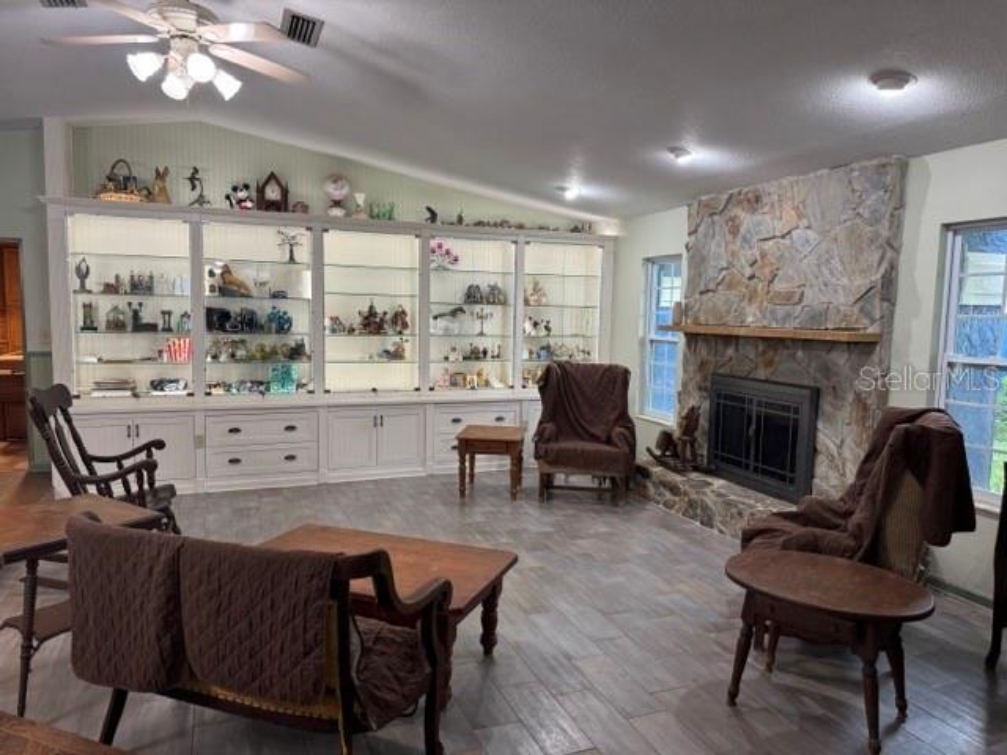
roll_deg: -1.0
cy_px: 378
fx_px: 698
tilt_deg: -5.7
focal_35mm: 24
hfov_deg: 71.6
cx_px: 504
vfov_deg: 56.8
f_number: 1.78
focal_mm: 6.76
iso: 200
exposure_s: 1/60
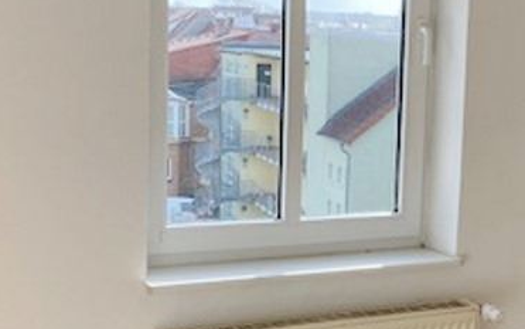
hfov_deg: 25.7
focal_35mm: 76
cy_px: 210
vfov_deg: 17.1
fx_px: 1088
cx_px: 536
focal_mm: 4.25
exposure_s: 1/626
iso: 32
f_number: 1.8
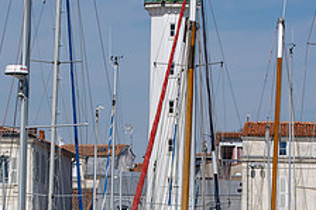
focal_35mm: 389
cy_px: 222
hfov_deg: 5.3
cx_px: 147
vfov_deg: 3.5
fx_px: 3412
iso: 160
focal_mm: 150
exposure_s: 1/800
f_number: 11
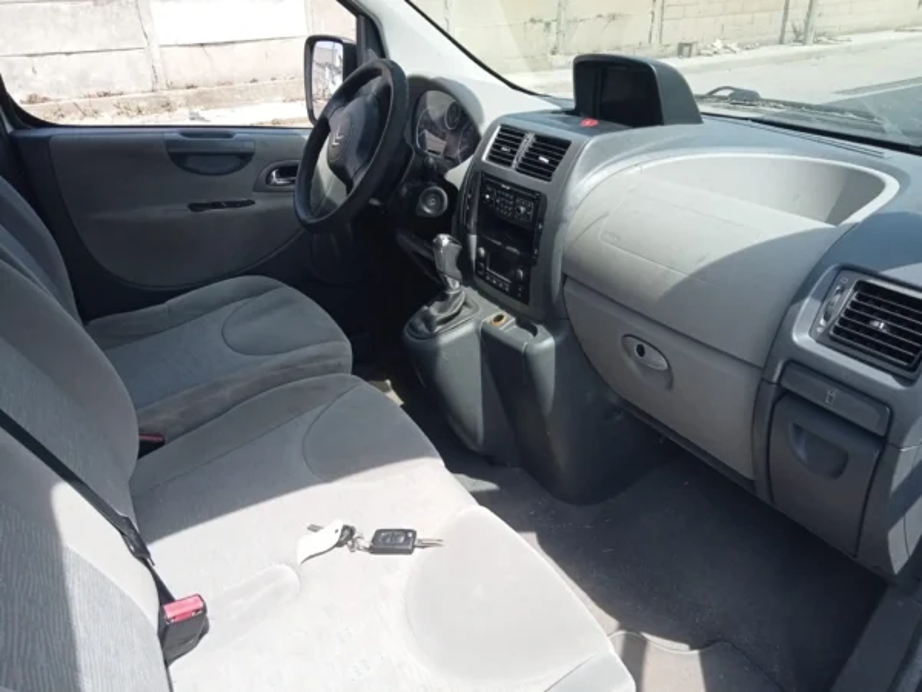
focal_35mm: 28
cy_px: 346
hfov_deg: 63.4
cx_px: 461
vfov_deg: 49.7
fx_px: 746
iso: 104
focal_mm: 3.46
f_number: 2.2
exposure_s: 1/379
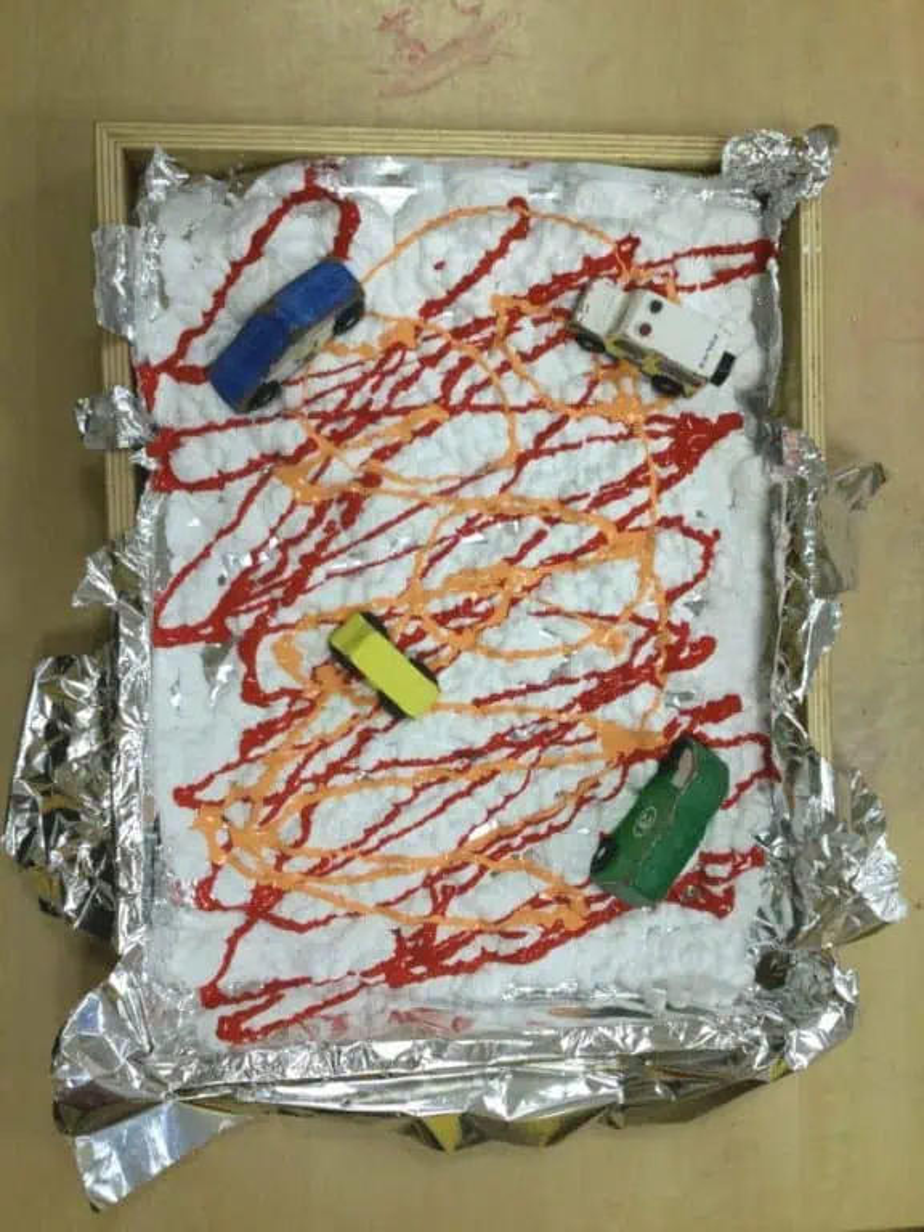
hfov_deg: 45.4
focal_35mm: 31
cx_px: 462
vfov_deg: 58.4
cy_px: 616
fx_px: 1103
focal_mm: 3.3
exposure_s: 1/33
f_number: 2.4
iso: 40
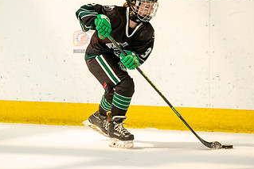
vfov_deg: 2.5
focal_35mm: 545
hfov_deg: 3.8
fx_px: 3847
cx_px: 107
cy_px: 41
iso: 1600
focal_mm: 300
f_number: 3.5
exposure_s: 1/3200
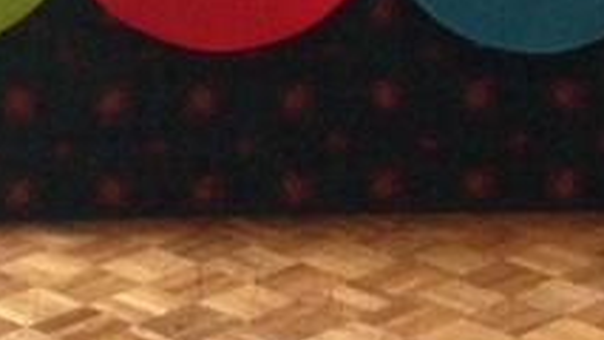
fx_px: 2772
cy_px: -527
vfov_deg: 6.6
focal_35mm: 173
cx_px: 527
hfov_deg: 12.4
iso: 320
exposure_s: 1/20
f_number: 2.4
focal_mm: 4.12
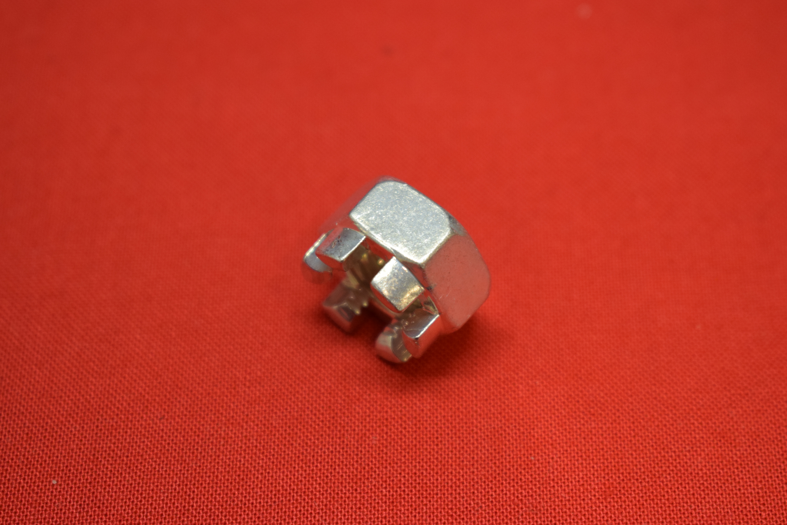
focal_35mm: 82
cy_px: 262
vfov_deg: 16.6
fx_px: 1804
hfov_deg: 24.6
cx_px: 394
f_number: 5.6
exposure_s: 1/60
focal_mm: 55
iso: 800
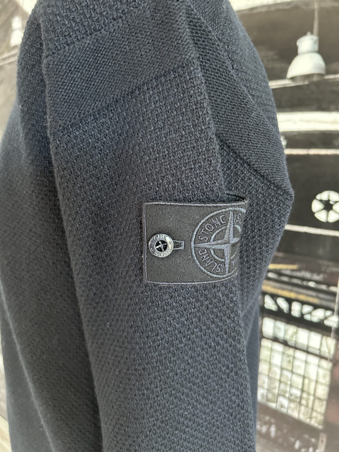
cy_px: 226
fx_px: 339
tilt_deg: -17.3
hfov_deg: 53.1
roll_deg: +0.7
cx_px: 170
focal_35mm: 26
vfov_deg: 67.3
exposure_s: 1/38
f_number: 1.5
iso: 640
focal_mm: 5.7
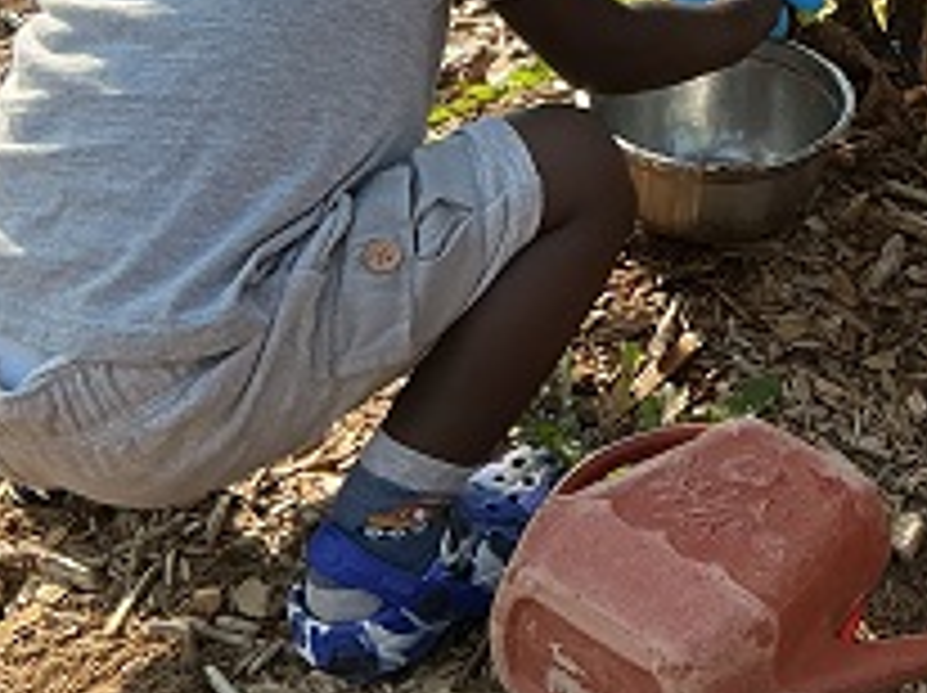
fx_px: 2514
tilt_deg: -13.9
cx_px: 1040
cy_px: -194
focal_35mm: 94
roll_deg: -0.7
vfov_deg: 15.0
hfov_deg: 19.9
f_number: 1.8
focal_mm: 3
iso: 25
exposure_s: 1/428
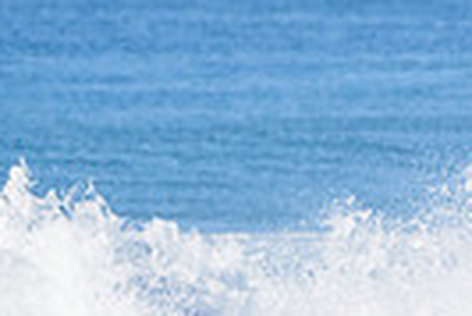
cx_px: -468
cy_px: 424
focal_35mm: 2185
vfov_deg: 0.6
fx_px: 28679
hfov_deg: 0.9
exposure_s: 1/2000
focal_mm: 500
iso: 180
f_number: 5.6
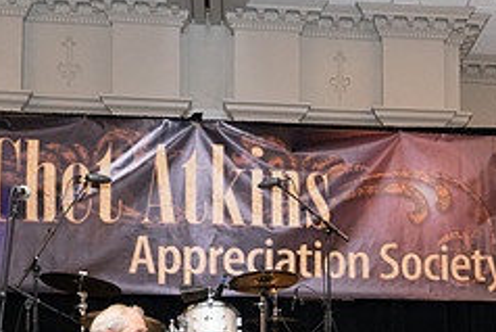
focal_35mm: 95
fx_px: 1310
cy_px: 360
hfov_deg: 20.6
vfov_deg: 14.1
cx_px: 527
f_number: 4.5
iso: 4000
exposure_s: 1/200
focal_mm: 39
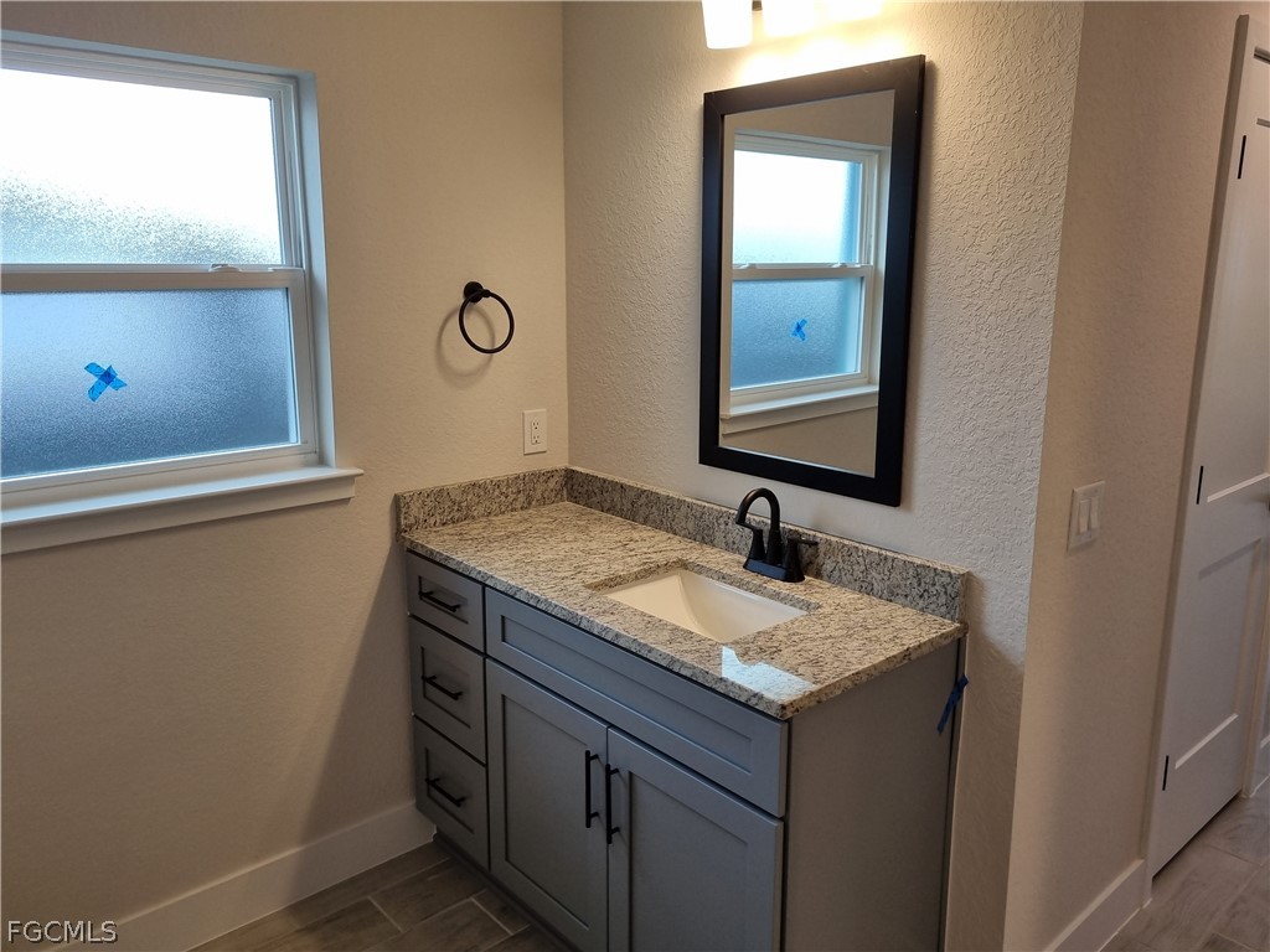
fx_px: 954
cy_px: 476
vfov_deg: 53.1
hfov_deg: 67.3
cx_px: 635
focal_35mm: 26
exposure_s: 1/120
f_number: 1.8
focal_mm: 5.4
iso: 50
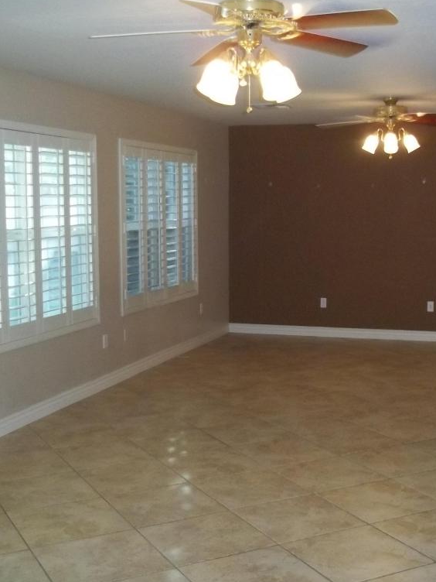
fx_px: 823
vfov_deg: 38.9
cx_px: 259
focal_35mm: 49
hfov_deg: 29.6
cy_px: 293
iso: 320
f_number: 3.1
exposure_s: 1/30
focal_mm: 6.5
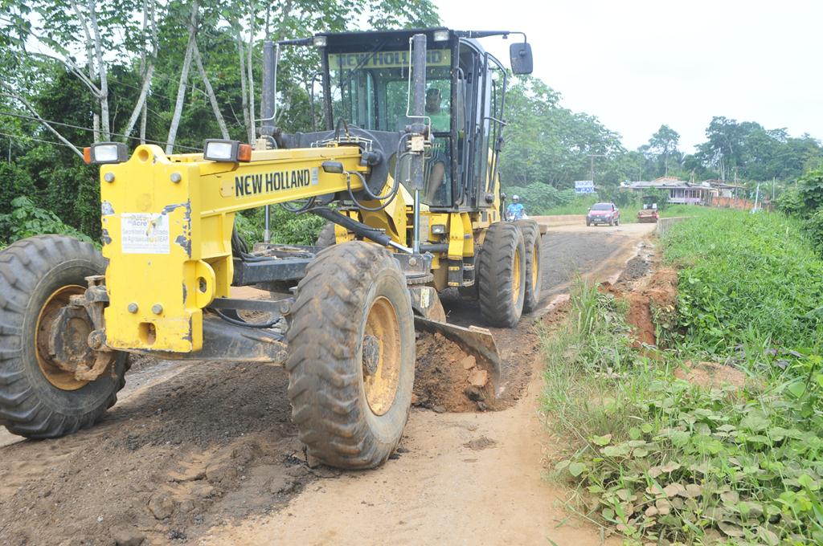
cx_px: 412
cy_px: 273
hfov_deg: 53.2
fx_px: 822
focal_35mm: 36
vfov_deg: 36.8
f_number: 6.7
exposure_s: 1/125
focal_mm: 24
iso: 200
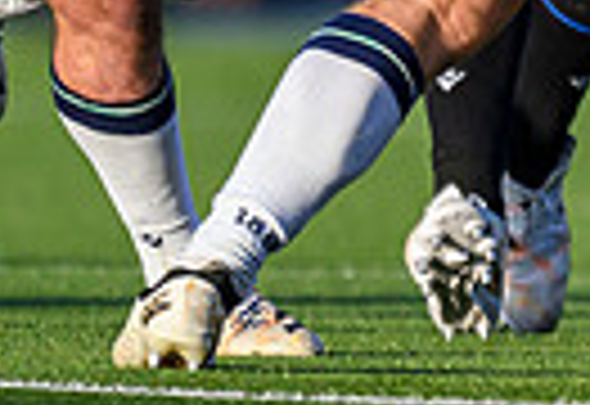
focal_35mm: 3167
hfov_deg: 0.6
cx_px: 1279
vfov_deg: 0.4
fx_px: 52392
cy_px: -384
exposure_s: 1/1600
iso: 500
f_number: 4
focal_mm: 560
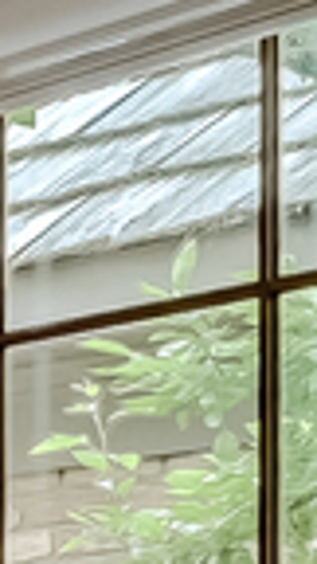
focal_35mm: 171
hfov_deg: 3.8
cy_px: 834
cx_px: -2252
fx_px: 2554
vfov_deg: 12.0
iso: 400
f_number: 8
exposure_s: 1/10
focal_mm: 14.5
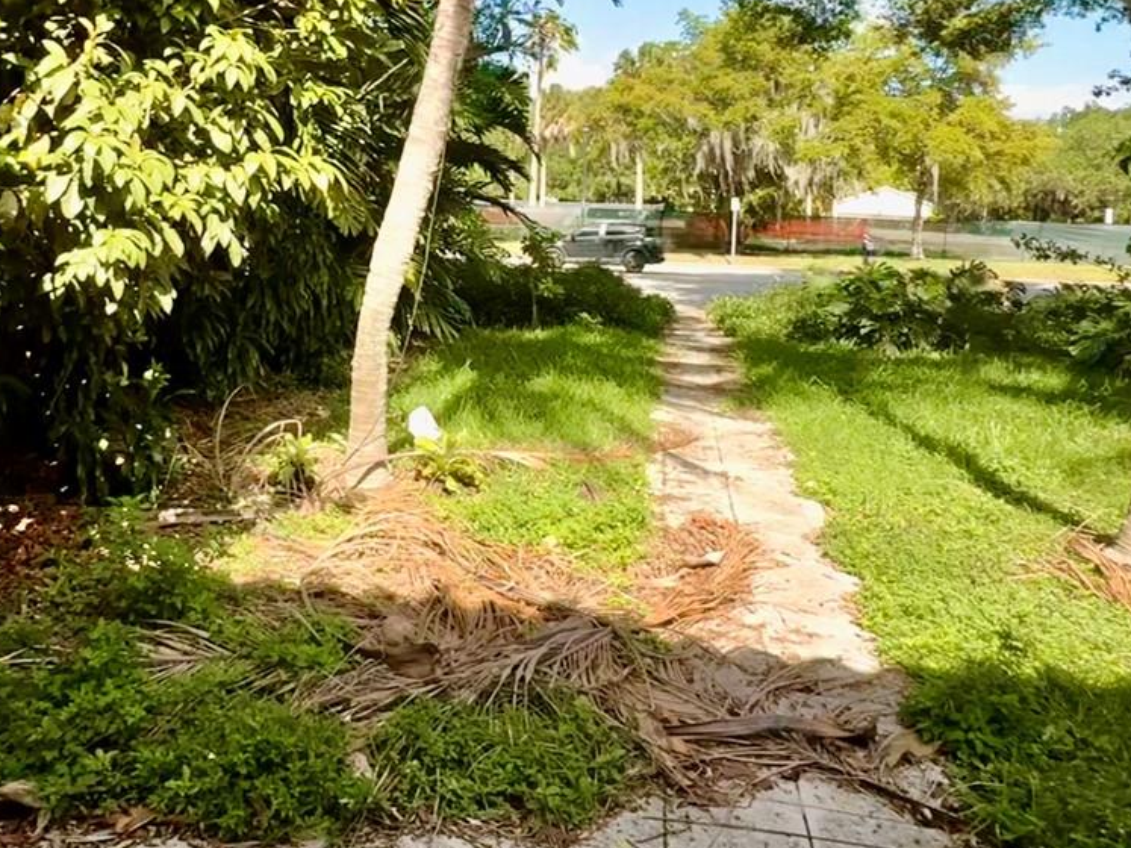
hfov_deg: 58.8
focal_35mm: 30
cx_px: 389
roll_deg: -1.8
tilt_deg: -2.1
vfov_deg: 45.6
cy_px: 241
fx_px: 980
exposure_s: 1/421
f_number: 2.2
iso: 50
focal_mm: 2.22
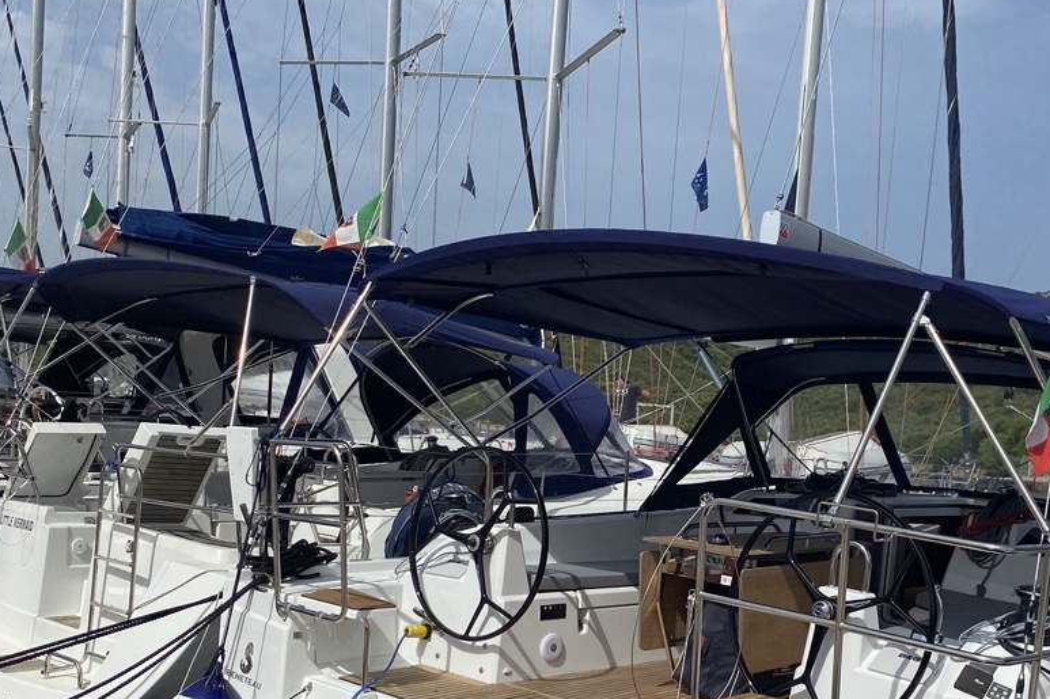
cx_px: 720
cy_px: 509
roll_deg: -5.2
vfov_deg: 31.4
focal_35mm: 42
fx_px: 1225
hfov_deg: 45.5
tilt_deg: -2.6
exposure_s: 1/6061
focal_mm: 4.25
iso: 32
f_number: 1.8
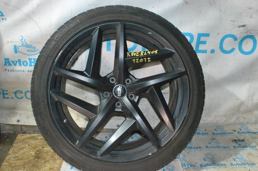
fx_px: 236
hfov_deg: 57.2
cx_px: 129
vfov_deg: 39.9
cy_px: 86
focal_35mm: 33
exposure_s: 1/160
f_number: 9
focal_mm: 22
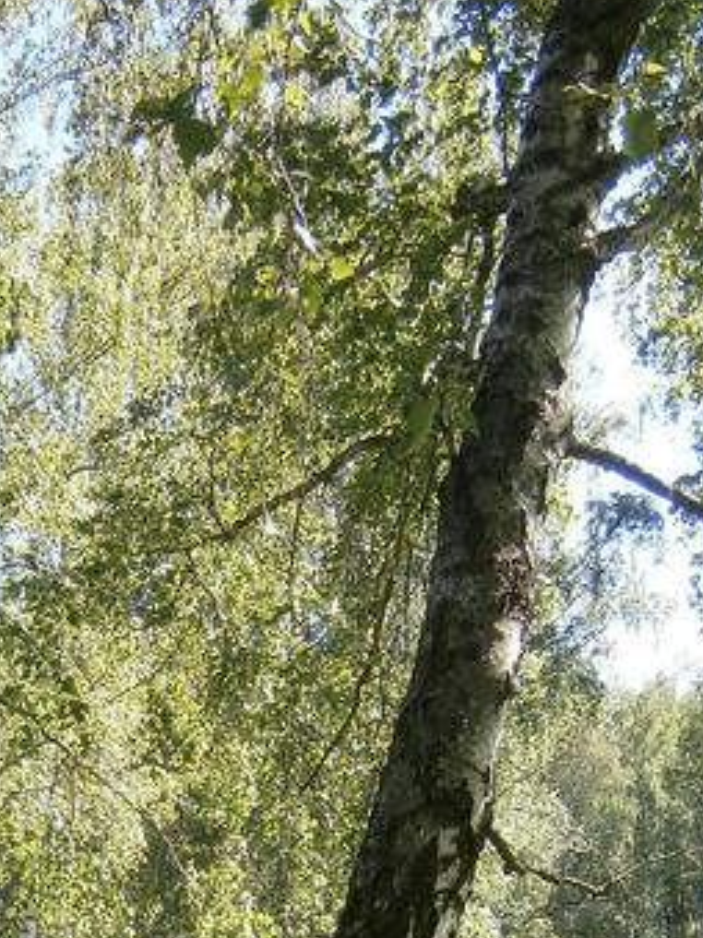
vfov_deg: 26.4
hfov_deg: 21.0
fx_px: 1870
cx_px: 123
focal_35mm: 69
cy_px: 982
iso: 80
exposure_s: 1/250
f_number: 2.8
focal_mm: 4.7
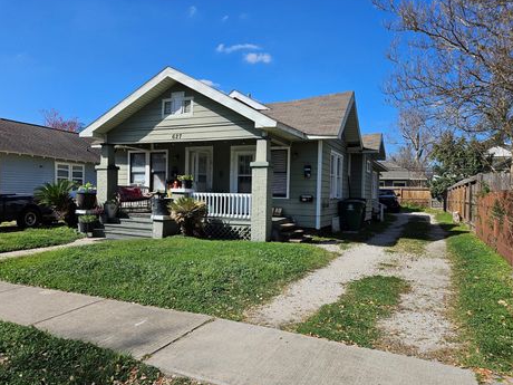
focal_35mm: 25
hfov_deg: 69.4
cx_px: 259
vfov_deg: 54.9
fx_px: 370
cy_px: 192
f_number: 1.8
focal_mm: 5.4
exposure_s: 1/2277
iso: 25
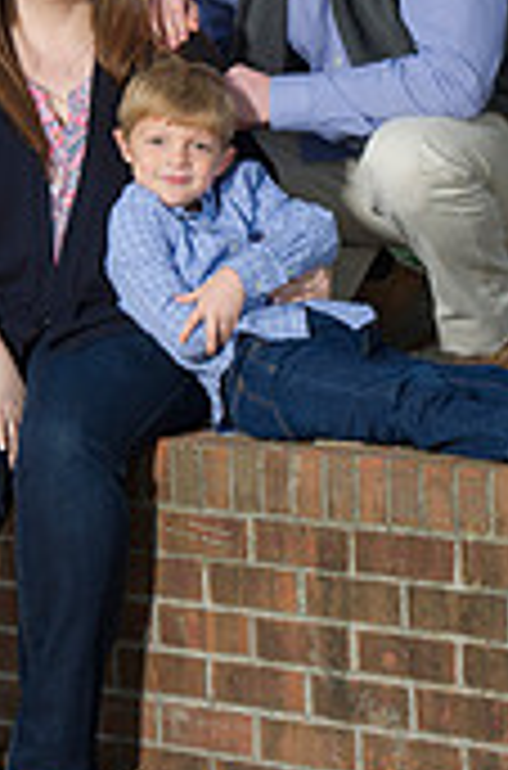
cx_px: 83
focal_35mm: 277
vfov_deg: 7.4
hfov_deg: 4.9
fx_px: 5899
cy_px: 153
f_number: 6.3
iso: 160
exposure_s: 1/125
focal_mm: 105
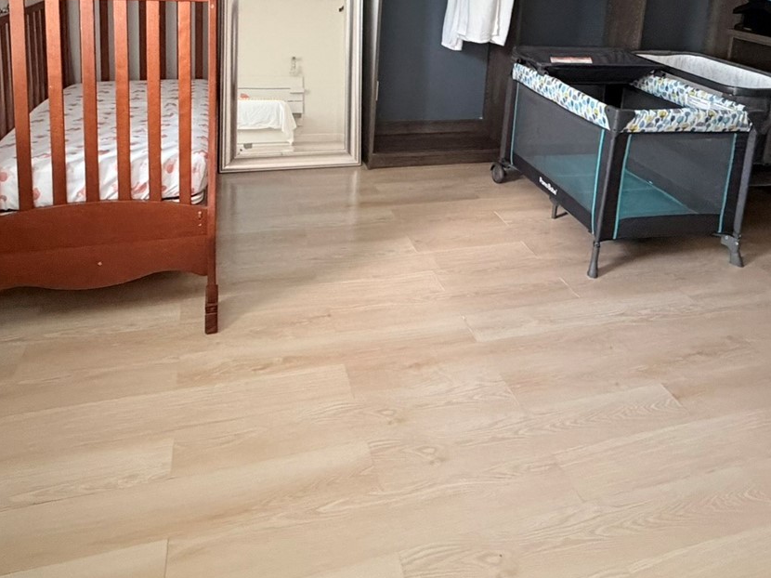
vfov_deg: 45.5
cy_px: 37
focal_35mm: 27
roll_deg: -3.8
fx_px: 601
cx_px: 400
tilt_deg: -9.5
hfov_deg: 65.3
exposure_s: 1/60
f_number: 2.2
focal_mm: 2.22
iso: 640
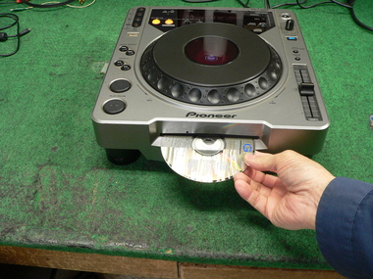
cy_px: 140
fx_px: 388
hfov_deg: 51.4
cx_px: 186
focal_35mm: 36
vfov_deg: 39.7
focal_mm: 6
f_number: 2.8
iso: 200
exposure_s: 1/15
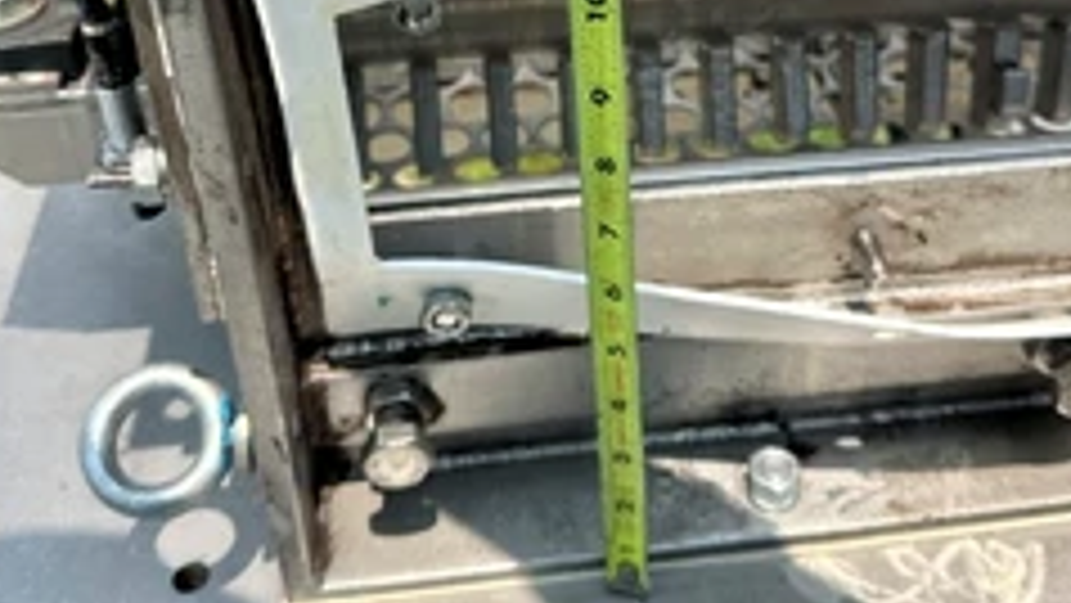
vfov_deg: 26.3
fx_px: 1250
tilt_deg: -30.9
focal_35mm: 44
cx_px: 572
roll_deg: -2.0
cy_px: 68
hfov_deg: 46.4
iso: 80
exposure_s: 1/3472
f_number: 1.78
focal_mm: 6.86
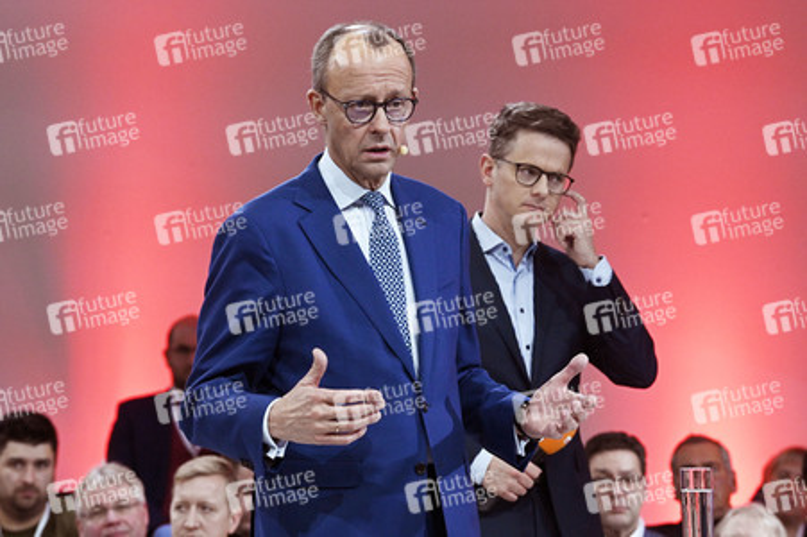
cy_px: 268
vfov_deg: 6.9
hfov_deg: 10.3
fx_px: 4480
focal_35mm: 200
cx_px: 404
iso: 6400
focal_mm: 200
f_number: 8
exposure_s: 1/500
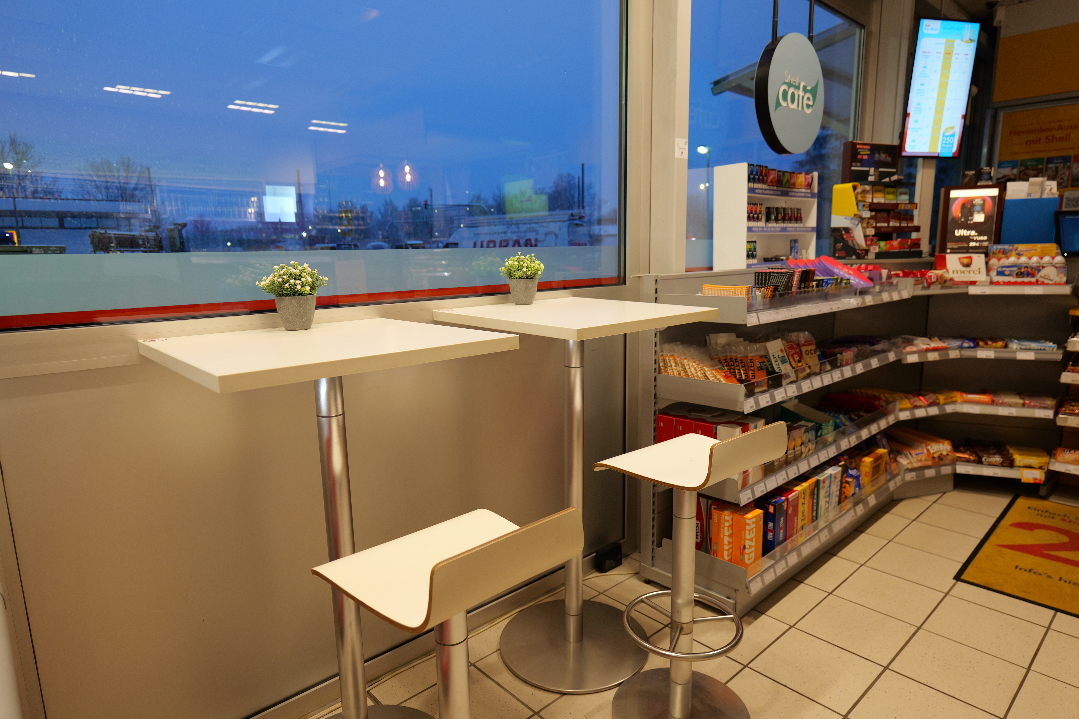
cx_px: 540
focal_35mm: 20
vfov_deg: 61.9
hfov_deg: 84.0
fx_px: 599
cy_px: 360
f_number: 3.5
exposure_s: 1/60
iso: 800
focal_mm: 20
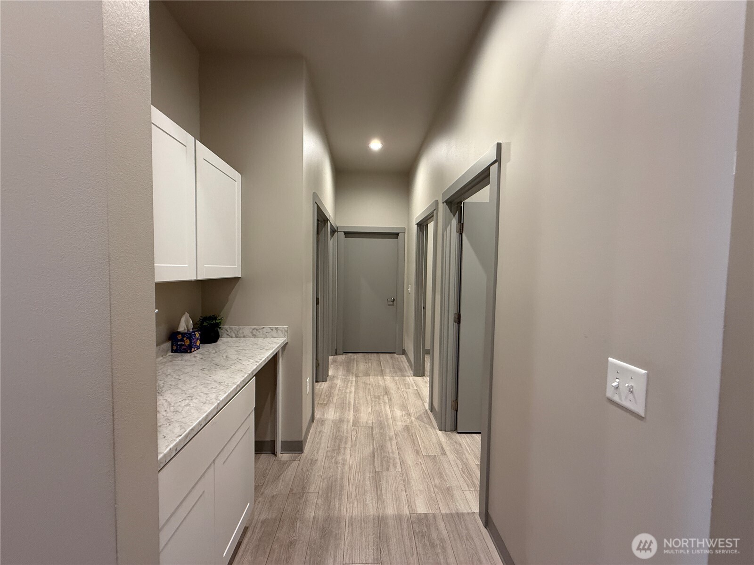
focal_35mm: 14
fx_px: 305
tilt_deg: -1.8
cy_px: 282
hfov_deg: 102.1
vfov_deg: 85.7
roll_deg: +0.0
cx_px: 377
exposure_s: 1/60
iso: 320
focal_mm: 2.22
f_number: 2.2
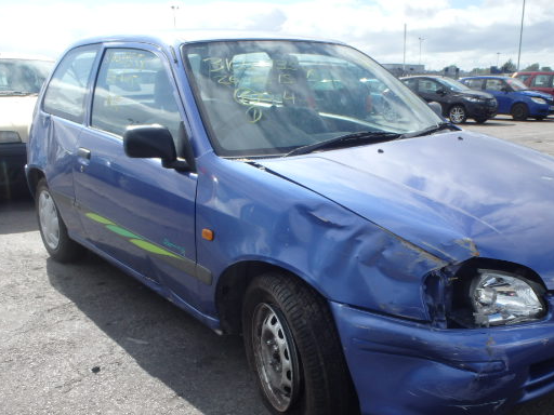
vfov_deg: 40.6
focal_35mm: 35
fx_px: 560
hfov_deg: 52.4
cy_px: 242
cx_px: 324
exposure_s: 1/800
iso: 125
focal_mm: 5
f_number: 3.9
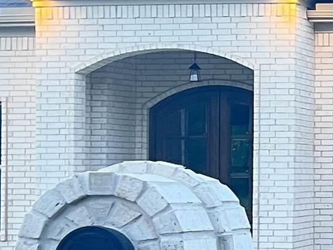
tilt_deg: +1.2
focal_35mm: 146
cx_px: 581
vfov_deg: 10.2
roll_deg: -0.3
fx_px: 1404
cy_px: 116
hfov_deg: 12.5
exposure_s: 1/60
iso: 125
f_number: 1.5
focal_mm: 5.7
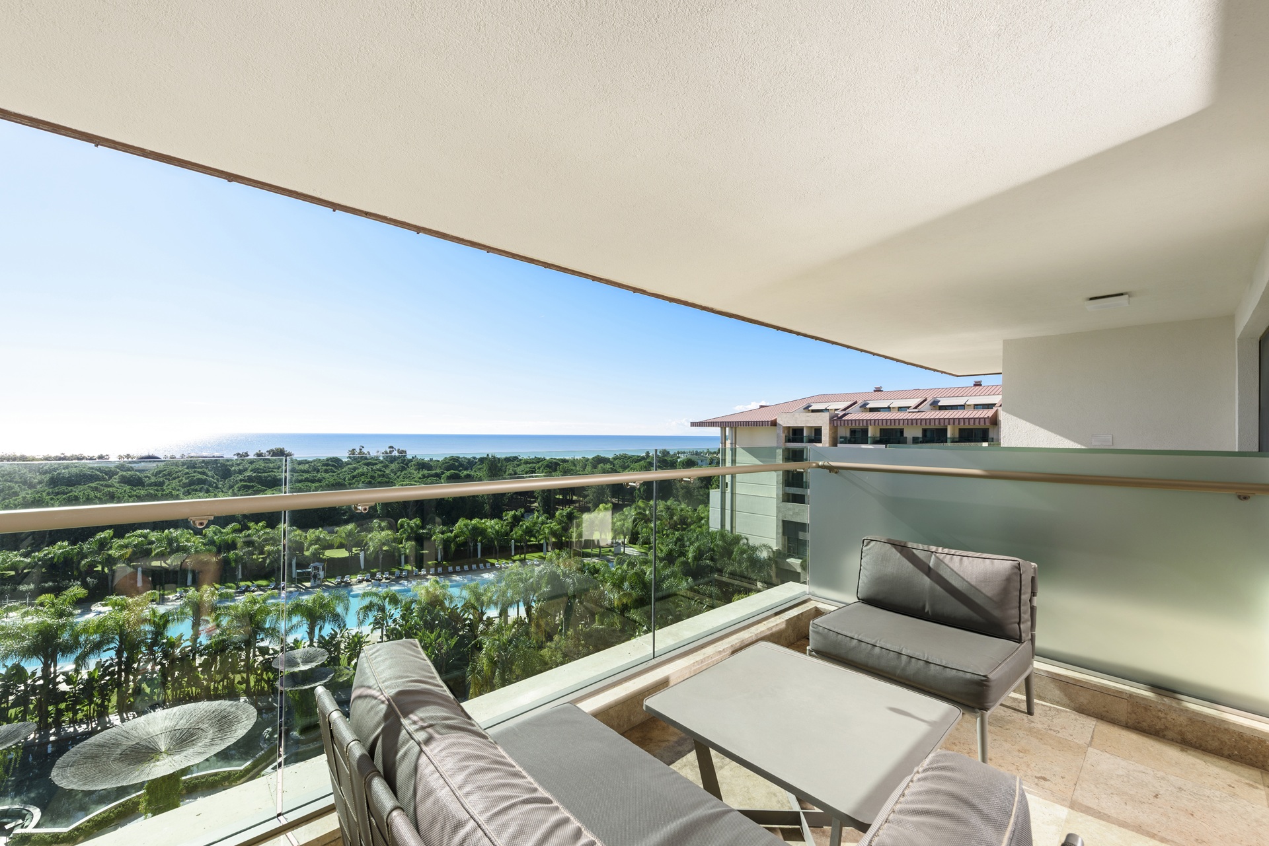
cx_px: 634
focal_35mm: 14
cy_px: 423
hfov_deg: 104.2
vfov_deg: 81.2
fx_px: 494
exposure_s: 1/100
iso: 100
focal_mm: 14
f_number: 11
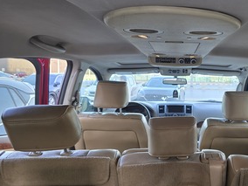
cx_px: 190
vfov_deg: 38.5
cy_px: 115
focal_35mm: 37
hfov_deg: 48.0
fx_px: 265
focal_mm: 6.3
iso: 160
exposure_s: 1/180
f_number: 1.7
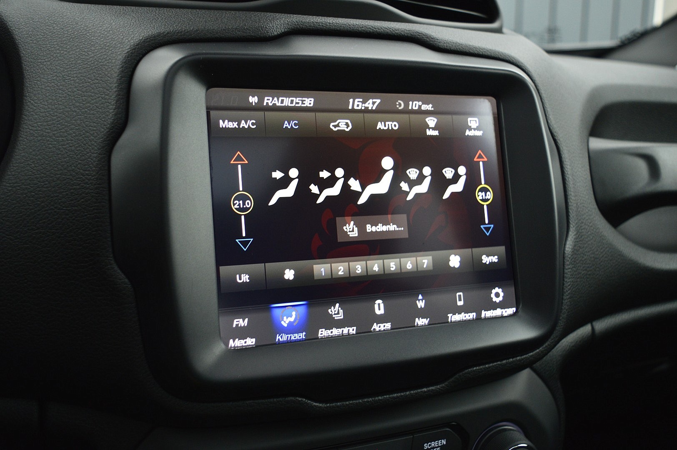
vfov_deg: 38.3
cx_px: 338
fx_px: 648
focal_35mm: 34
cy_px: 225
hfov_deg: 55.1
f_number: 3.8
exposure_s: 1/60
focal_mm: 23
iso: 800
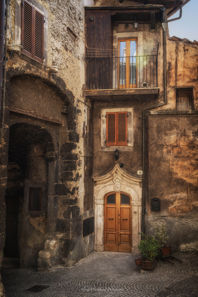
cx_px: 99
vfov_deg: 53.1
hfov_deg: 36.9
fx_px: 297
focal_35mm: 36
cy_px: 148
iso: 200
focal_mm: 36
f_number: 8
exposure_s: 1/100
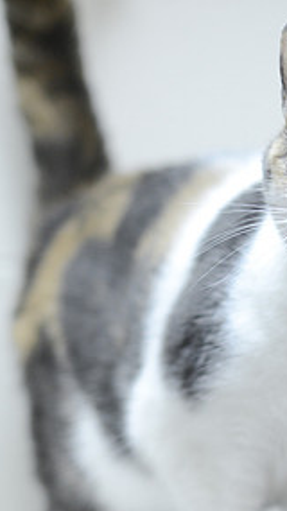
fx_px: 1680
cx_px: 206
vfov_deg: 17.3
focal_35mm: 124
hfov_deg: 9.8
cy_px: 316
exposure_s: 1/250
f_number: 1.8
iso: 800
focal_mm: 50
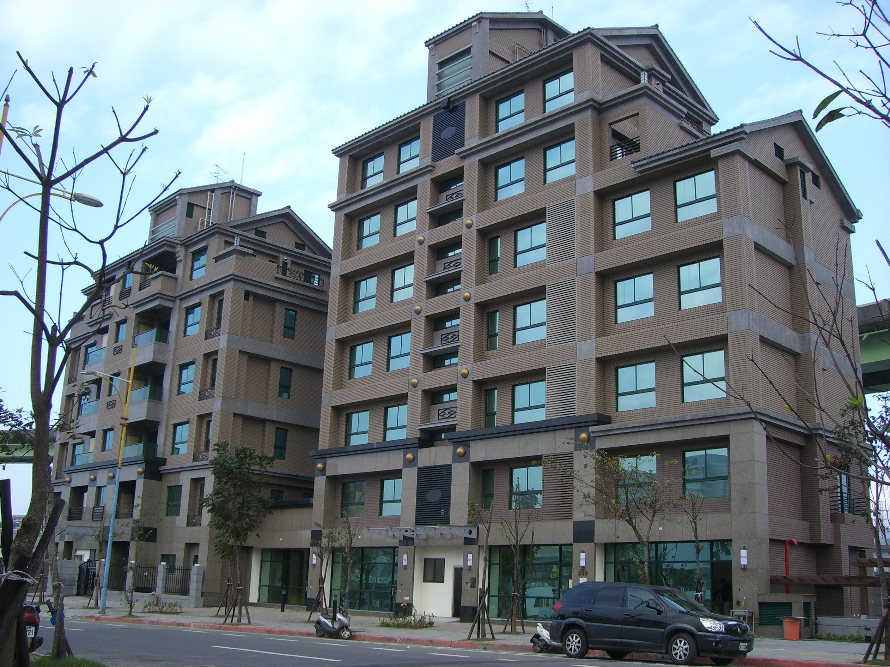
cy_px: 334
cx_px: 445
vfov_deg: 37.7
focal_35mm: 38
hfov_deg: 49.0
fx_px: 977
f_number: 4.3
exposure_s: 1/200
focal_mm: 6.2
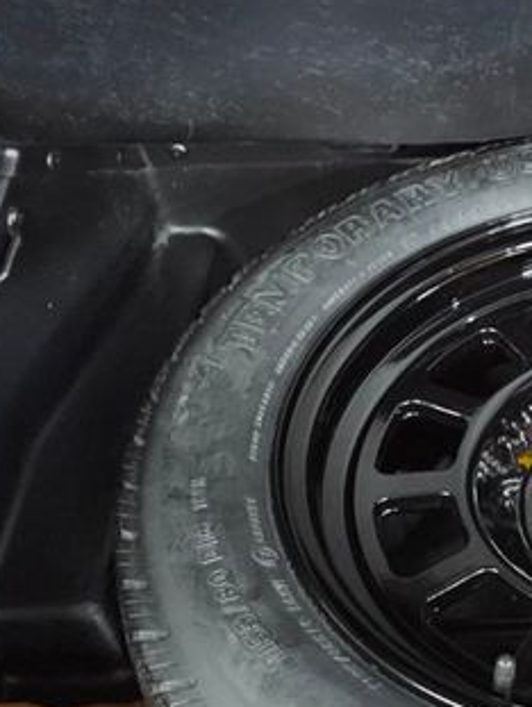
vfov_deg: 30.6
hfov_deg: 21.7
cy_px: 413
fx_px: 1288
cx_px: 625
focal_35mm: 63
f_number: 1.7
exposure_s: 1/15
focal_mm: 6.3
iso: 1250
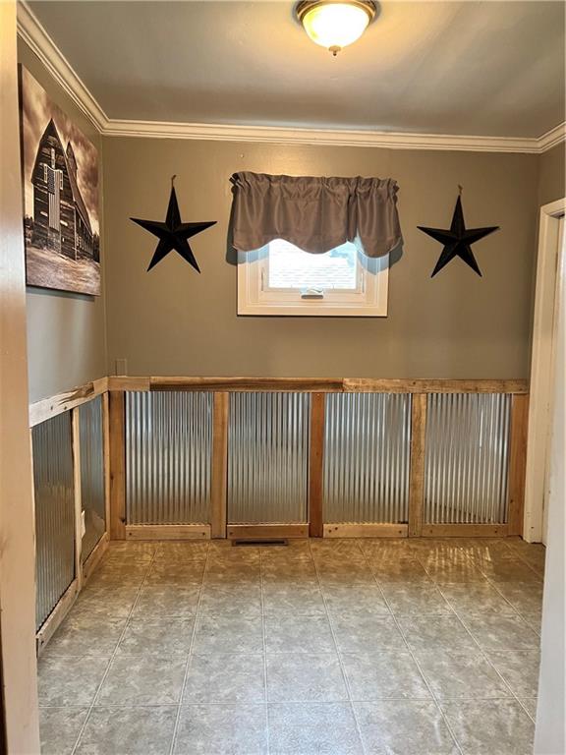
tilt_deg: -5.1
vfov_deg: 67.3
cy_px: 378
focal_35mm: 26
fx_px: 567
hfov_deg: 53.1
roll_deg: +0.4
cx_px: 283
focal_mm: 5.7
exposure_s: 1/40
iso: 400
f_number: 1.5
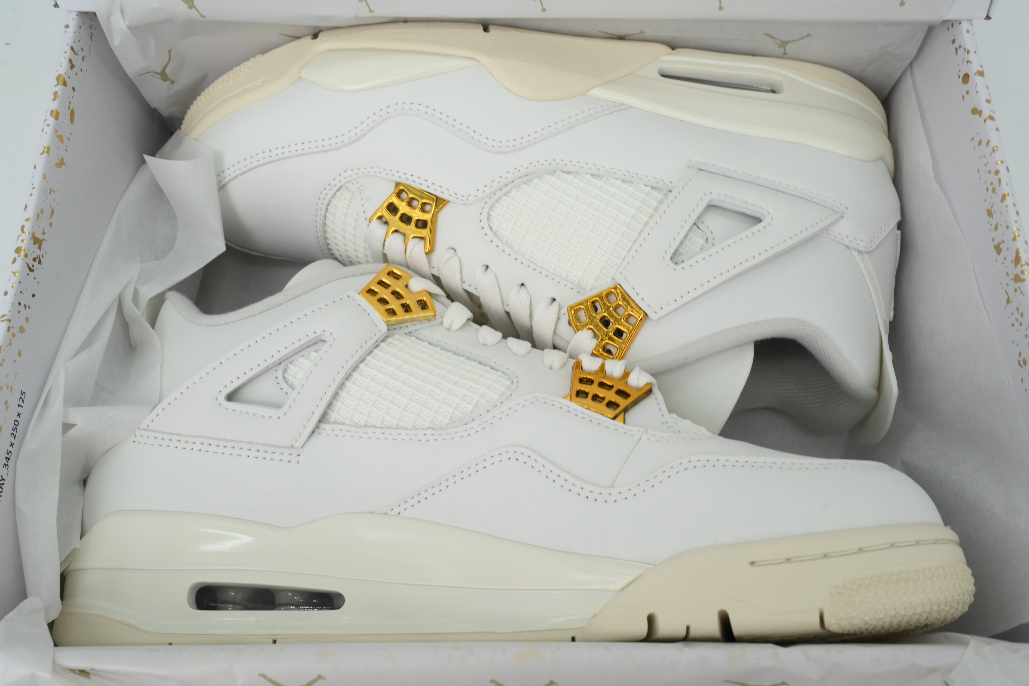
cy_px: 343
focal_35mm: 32
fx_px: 900
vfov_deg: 41.7
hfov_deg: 59.5
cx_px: 514
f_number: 13
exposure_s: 1/100
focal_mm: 31.5
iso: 400
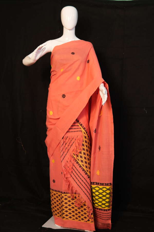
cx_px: 77
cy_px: 116
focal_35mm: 45
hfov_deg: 29.9
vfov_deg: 43.6
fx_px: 289
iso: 500
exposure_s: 1/100
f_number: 2.8
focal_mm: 30
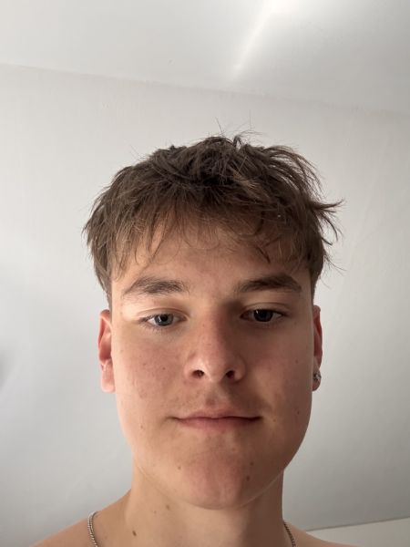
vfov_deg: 60.0
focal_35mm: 30
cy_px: 274
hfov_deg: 46.8
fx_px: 474
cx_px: 205
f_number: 1.9
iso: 250
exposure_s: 1/60
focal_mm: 2.69
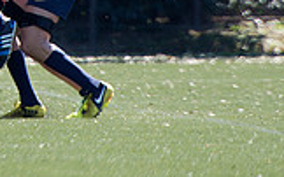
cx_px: -128
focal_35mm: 988
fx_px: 7642
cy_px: -136
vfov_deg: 1.3
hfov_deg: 2.1
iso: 400
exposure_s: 1/500
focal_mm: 270
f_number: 4
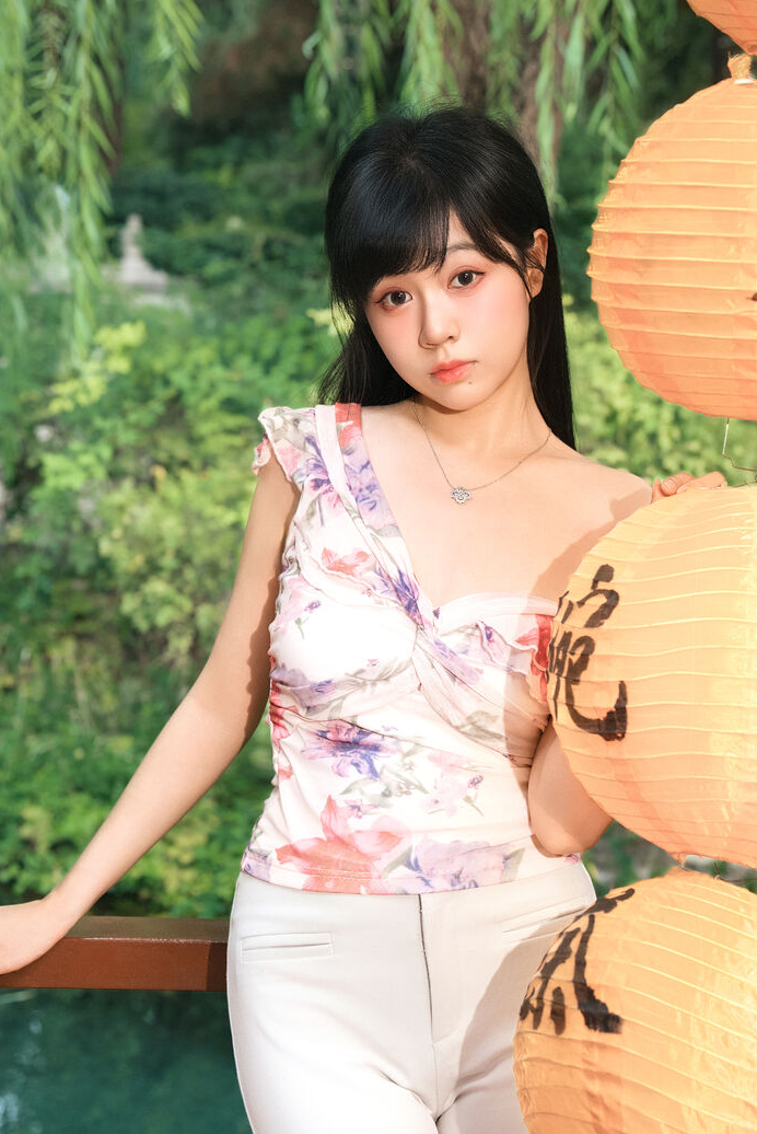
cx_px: 458
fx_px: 2677
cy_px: 548
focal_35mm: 85
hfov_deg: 16.1
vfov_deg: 23.9
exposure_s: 1/125
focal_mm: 49
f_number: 4
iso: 640
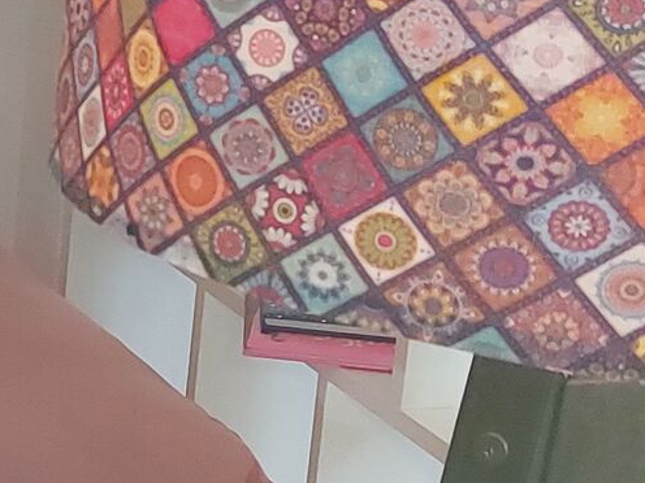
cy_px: 184
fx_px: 2627
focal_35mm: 141
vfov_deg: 10.5
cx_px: -743
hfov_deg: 12.1
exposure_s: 1/100
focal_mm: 5.23
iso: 250
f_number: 1.8
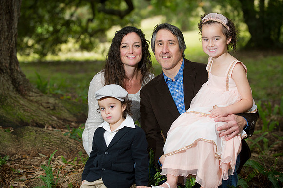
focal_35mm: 98
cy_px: 94
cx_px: 142
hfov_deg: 20.8
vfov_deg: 13.9
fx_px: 770
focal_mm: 98
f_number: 3.2
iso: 320
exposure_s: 1/250
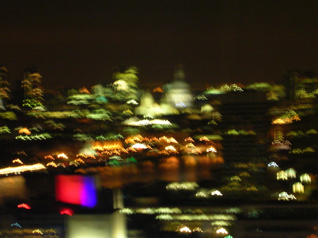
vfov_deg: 12.9
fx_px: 1056
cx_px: 159
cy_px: 119
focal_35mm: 115
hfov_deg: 17.1
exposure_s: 1.5
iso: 200
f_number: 4.9
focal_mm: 17.4
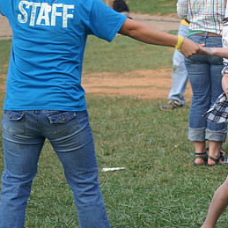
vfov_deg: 8.7
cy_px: 87
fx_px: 1490
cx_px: 236
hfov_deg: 8.7
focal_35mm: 200
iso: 100
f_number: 4
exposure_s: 1/160
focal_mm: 70
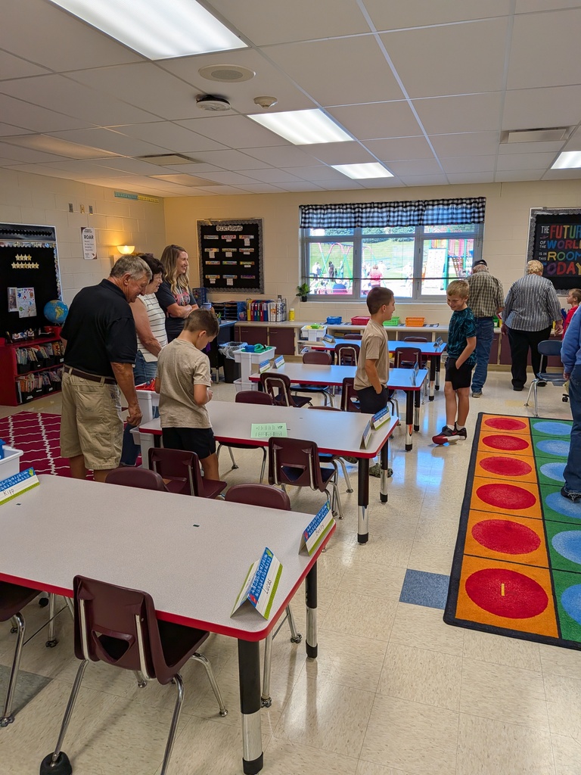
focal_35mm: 24
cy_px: 388
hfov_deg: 56.8
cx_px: 290
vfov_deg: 71.6
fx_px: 537
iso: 24
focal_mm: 4.53
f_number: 1.7
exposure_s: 1/120
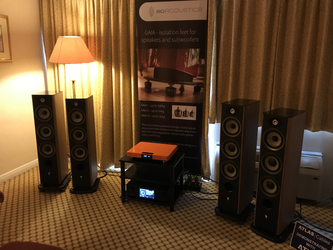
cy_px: 125
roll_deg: -0.2
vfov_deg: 49.7
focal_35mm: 28
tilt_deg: -12.6
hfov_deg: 63.4
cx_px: 166
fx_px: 269
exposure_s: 1/6
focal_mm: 3.99
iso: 80
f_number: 1.8
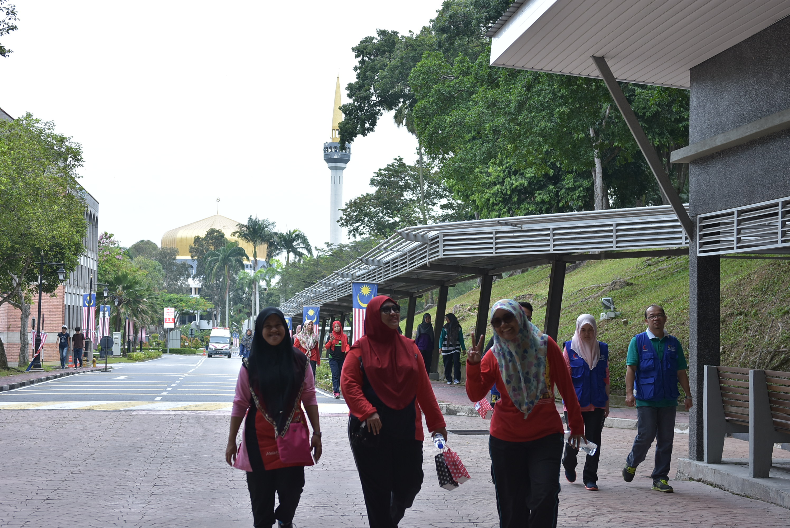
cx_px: 395
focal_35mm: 63
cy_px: 264
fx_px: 1384
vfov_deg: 21.6
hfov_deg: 31.9
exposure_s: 1/500
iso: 200
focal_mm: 42
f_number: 3.5
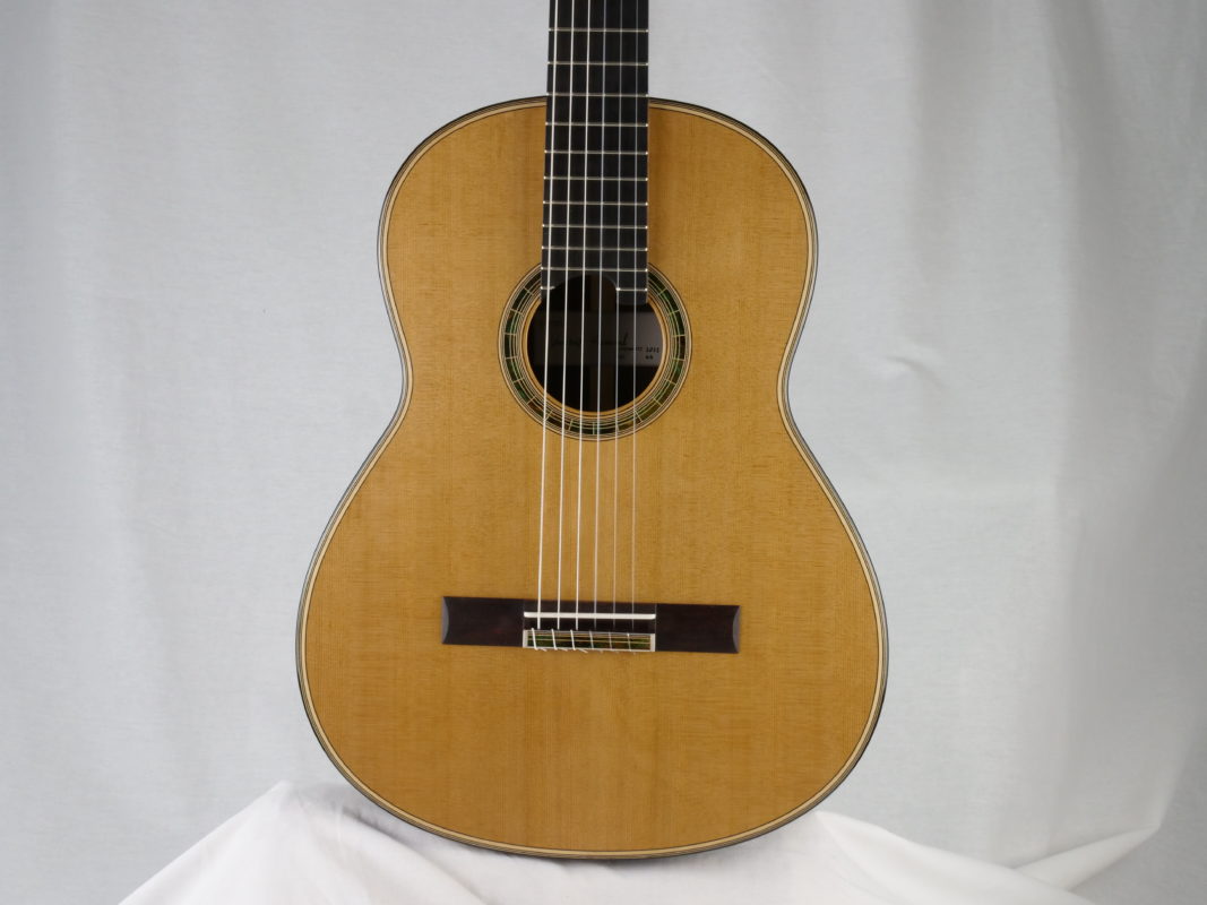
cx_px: 604
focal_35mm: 58
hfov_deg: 33.2
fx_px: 2022
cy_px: 452
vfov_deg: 25.2
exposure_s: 1/60
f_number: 11
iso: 1250
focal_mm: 29
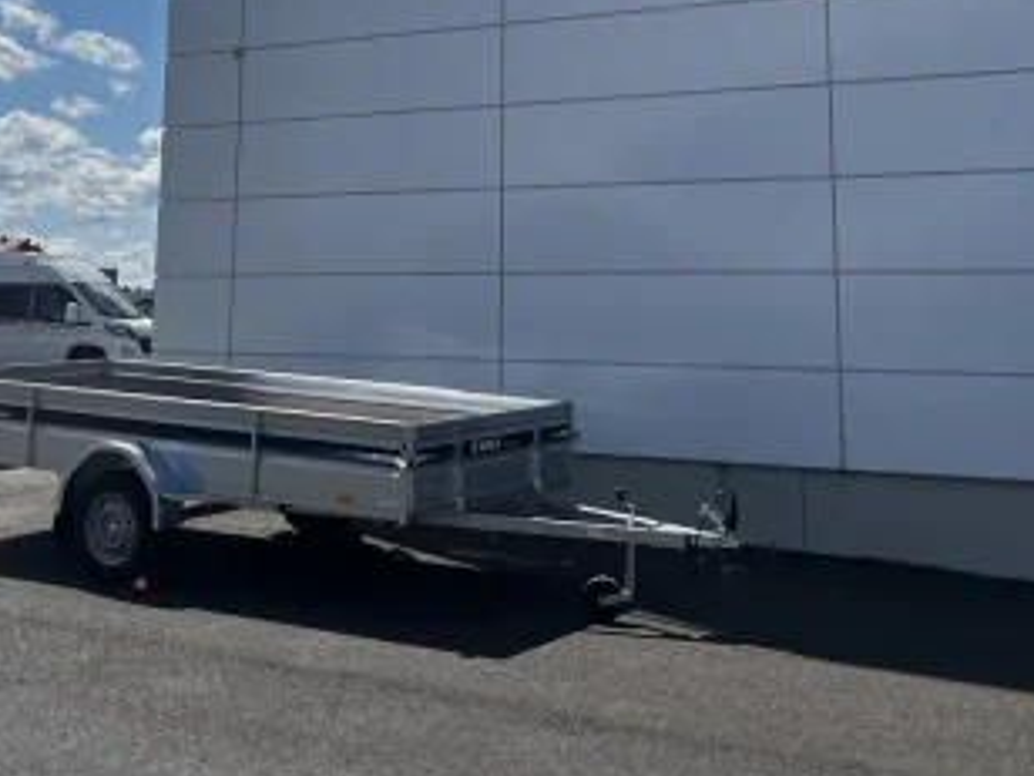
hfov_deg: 35.5
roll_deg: -0.8
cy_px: 10
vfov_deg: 25.7
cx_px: 480
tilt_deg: +9.5
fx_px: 1613
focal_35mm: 54
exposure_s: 1/6173
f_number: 1.6
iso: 50
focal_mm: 5.1
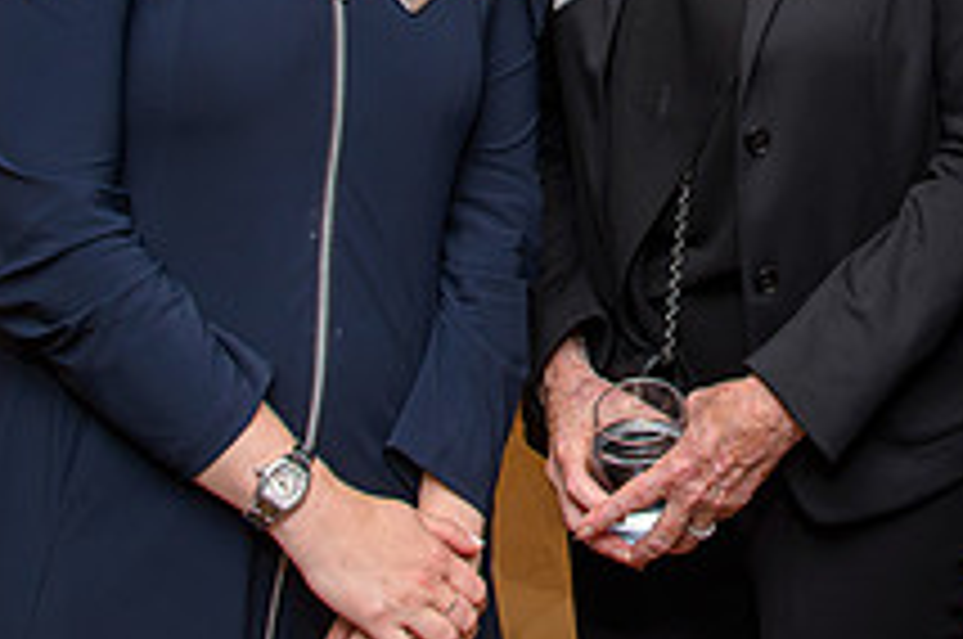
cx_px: 869
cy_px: -166
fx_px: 2190
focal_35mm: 82
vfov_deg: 15.8
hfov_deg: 24.1
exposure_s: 1/50
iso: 800
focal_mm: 27
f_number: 5.6
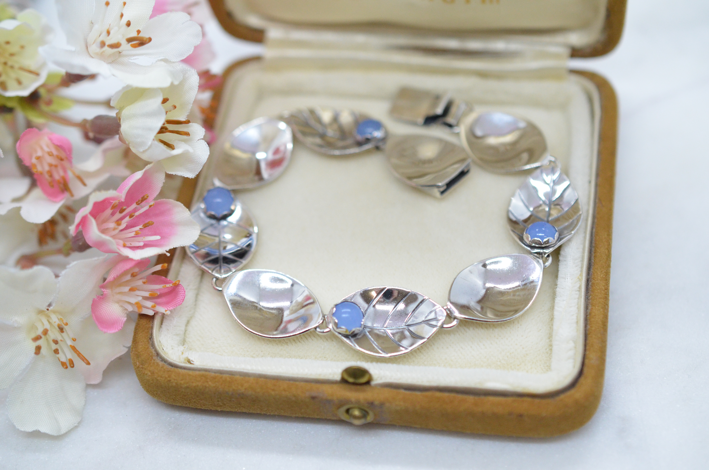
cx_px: 354
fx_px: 1179
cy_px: 235
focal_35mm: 60
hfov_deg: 33.5
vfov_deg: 22.5
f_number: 4
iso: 2500
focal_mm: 40
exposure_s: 1/1600
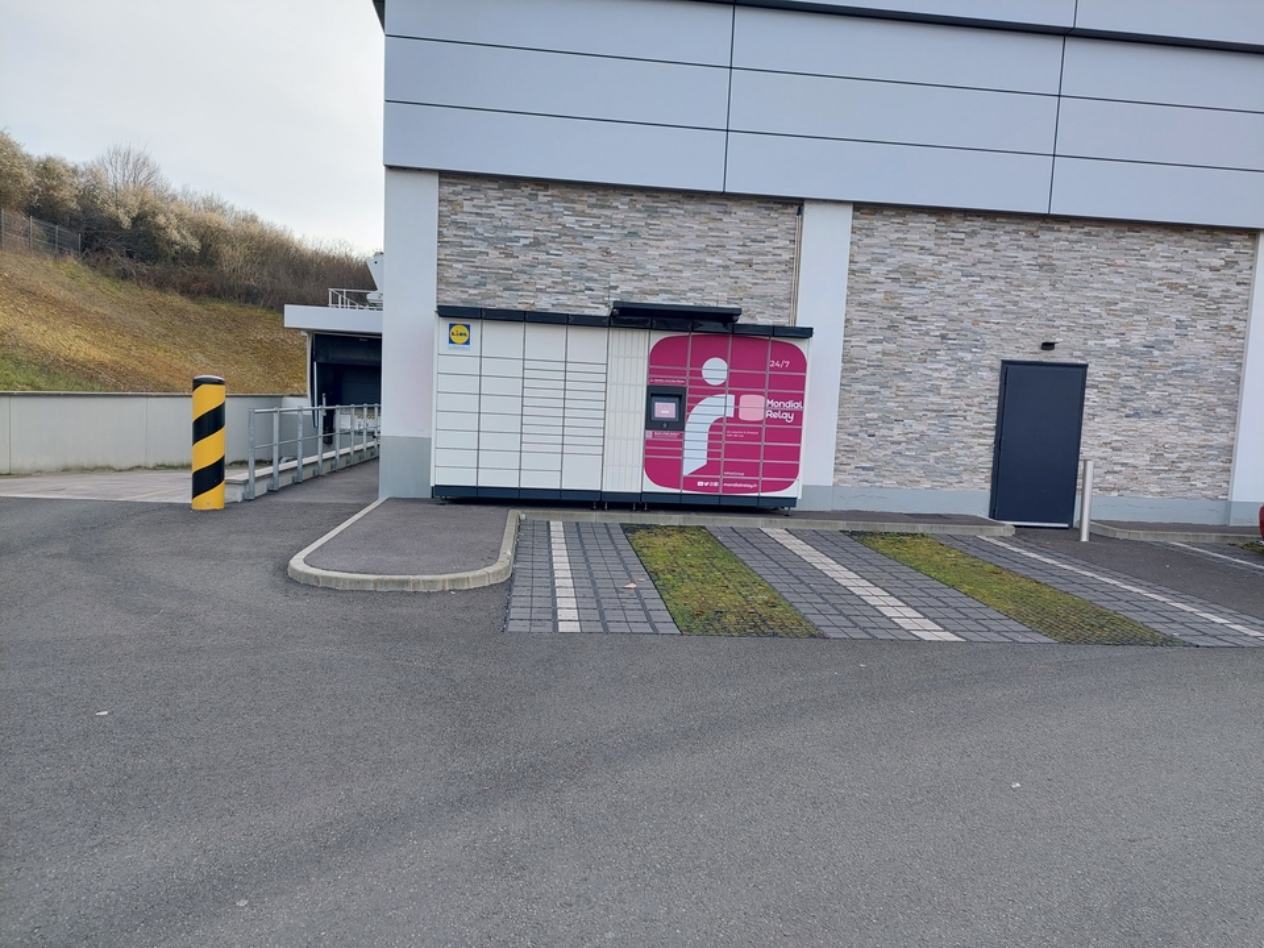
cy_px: 474
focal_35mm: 24
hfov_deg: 71.6
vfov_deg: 56.8
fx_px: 876
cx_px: 632
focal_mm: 5.23
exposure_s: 1/208
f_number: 1.8
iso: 40
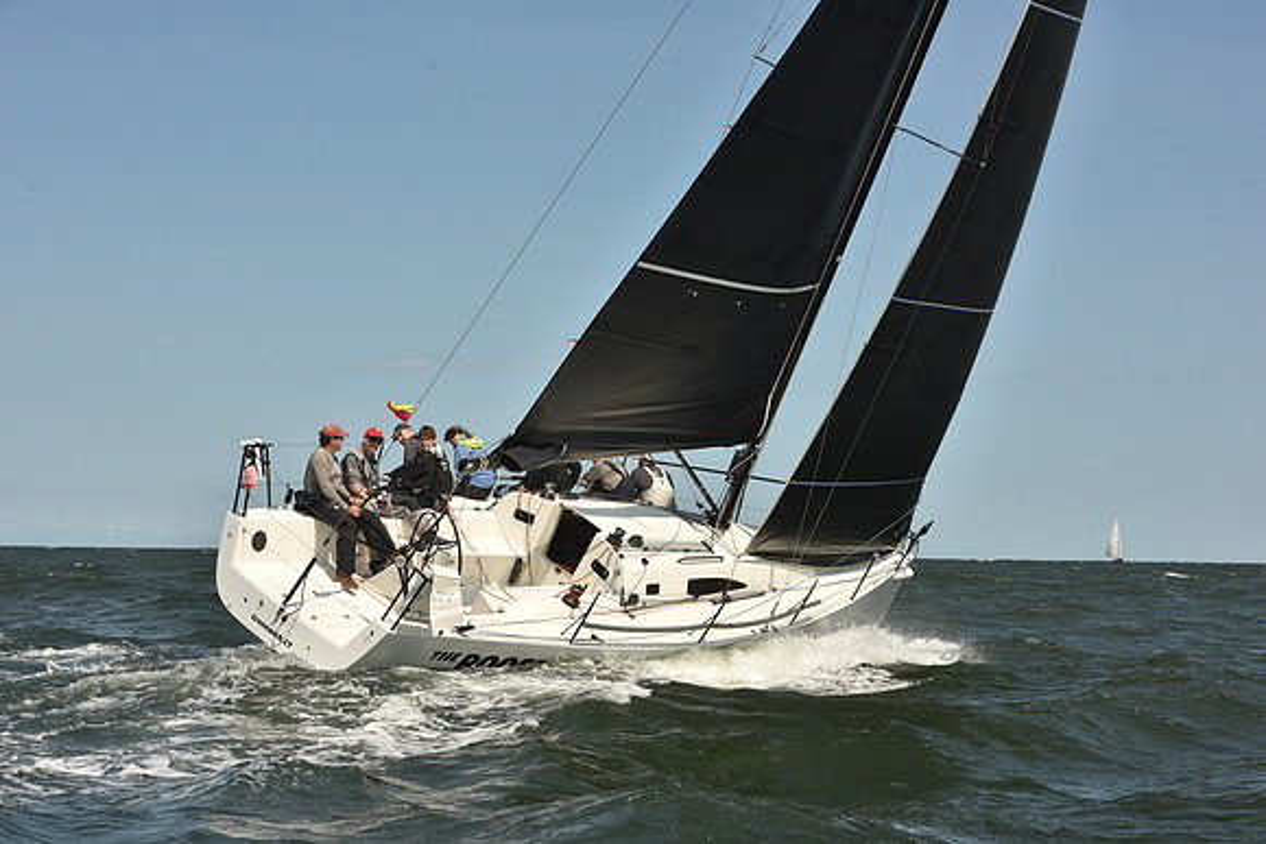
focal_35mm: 70
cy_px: 422
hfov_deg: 28.8
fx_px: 2462
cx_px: 633
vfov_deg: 19.5
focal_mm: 70
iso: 250
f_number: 10
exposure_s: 1/800
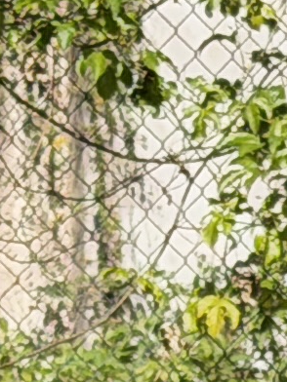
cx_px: 356
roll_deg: +1.7
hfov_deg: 3.0
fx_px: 5461
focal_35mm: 494
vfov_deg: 3.9
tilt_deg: -2.2
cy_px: 934
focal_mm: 6.76
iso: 80
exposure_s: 1/2976
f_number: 1.78
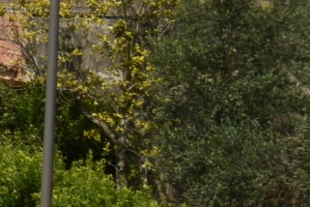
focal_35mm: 239
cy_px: 6
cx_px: -777
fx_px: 2058
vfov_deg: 5.7
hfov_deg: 7.2
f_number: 11
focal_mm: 20
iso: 100
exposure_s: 1/200
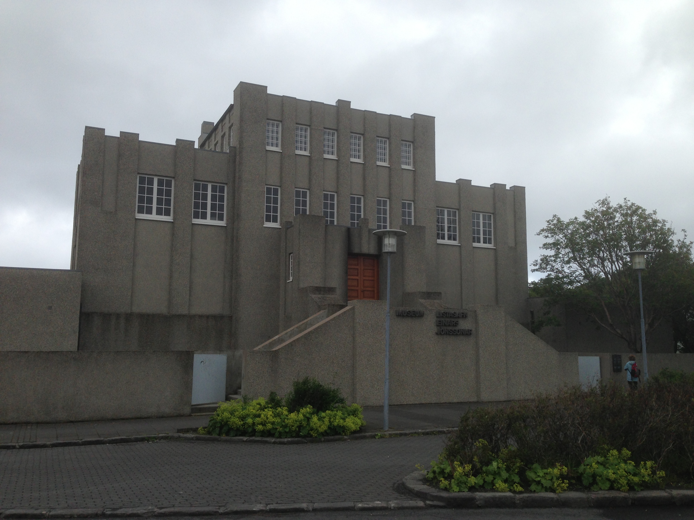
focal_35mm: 33
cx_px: 347
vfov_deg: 42.9
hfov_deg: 55.4
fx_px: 662
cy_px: 260
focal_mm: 4.13
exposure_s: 1/589
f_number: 2.4
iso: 50
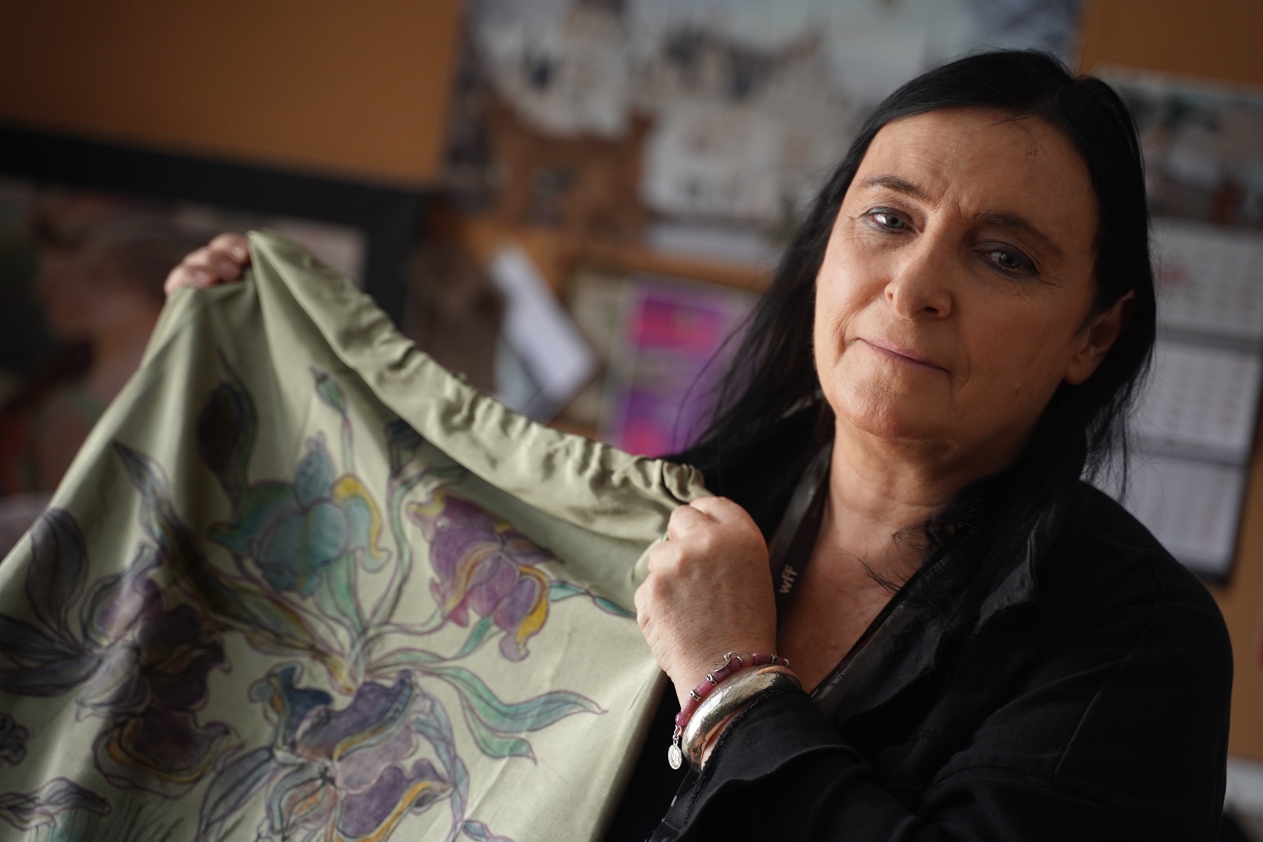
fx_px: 2631
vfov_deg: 18.2
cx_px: 632
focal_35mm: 75
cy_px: 421
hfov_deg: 27.0
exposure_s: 1/125
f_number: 2.8
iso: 640
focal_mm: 75
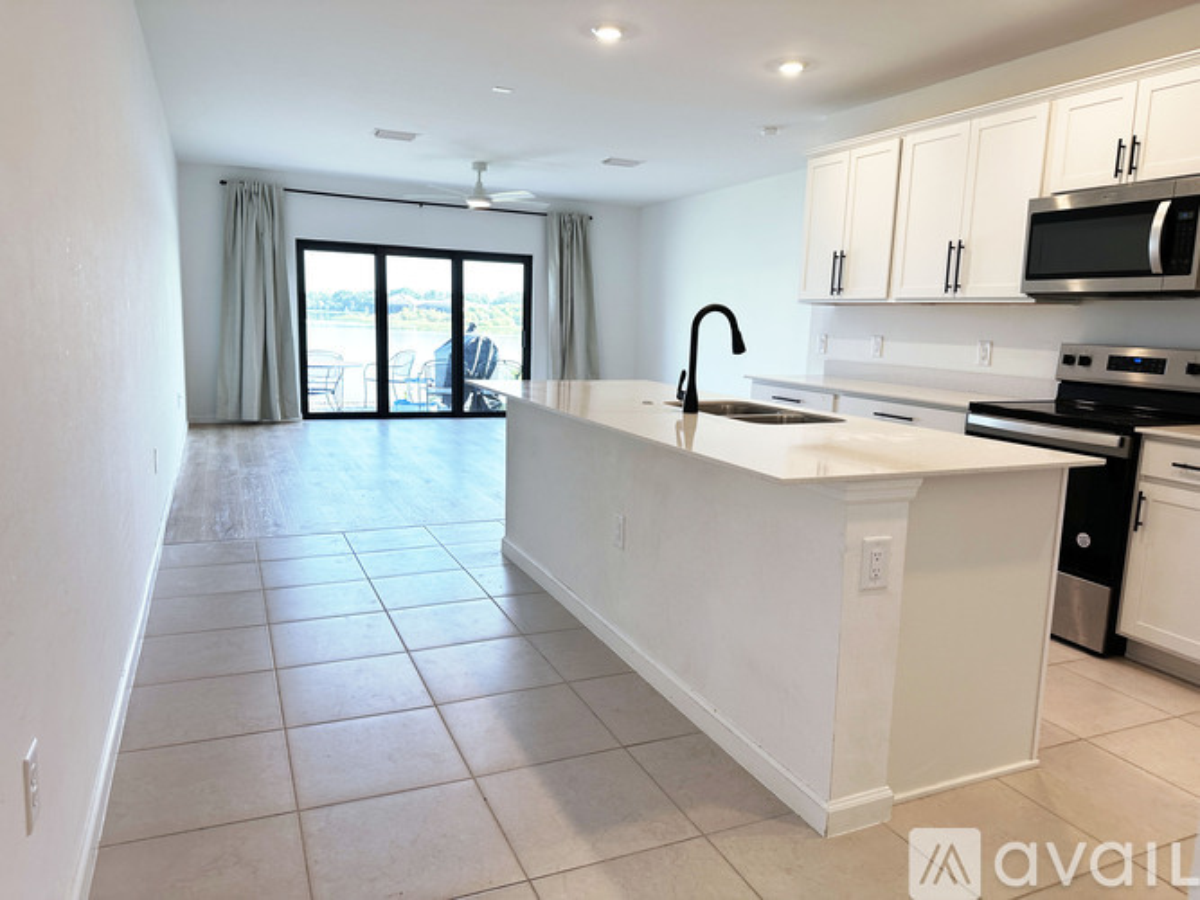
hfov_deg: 71.6
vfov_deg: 56.8
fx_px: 832
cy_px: 450
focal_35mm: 24
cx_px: 600
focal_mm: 6.86
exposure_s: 1/174
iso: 80
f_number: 1.78
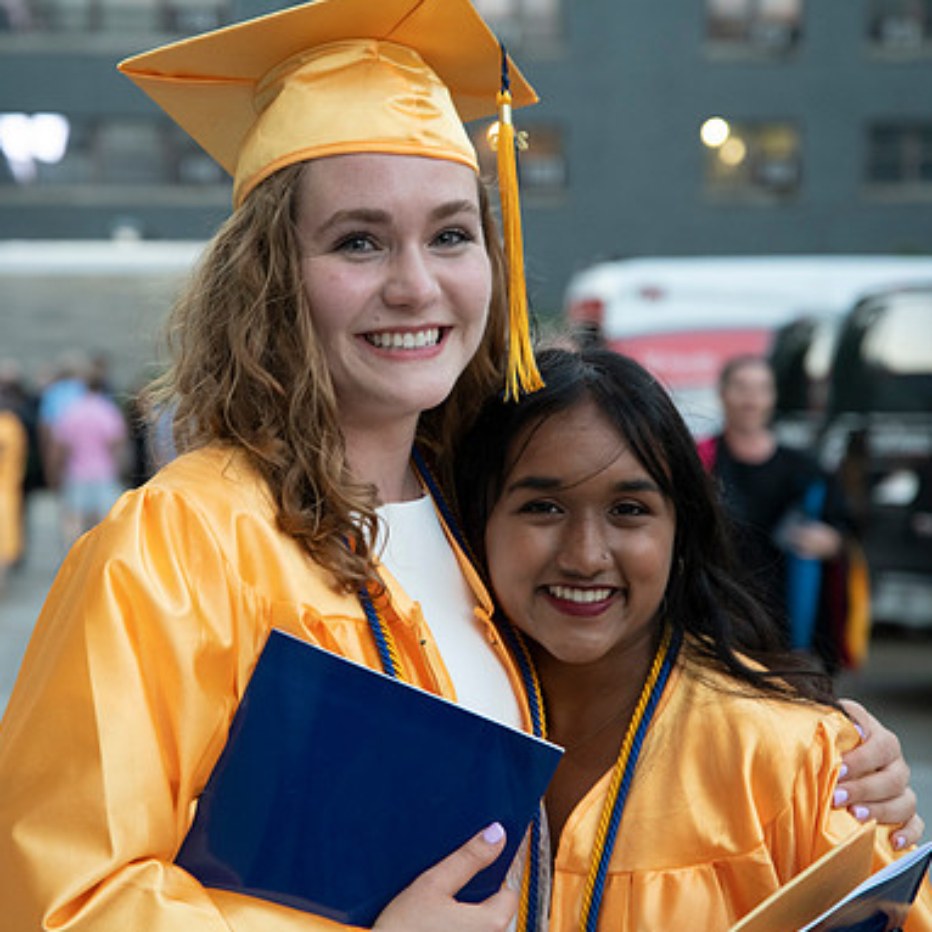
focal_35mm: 90
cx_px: 367
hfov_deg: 19.3
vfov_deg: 19.3
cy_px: 466
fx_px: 2741
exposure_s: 1/125
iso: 2000
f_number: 4
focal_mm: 70
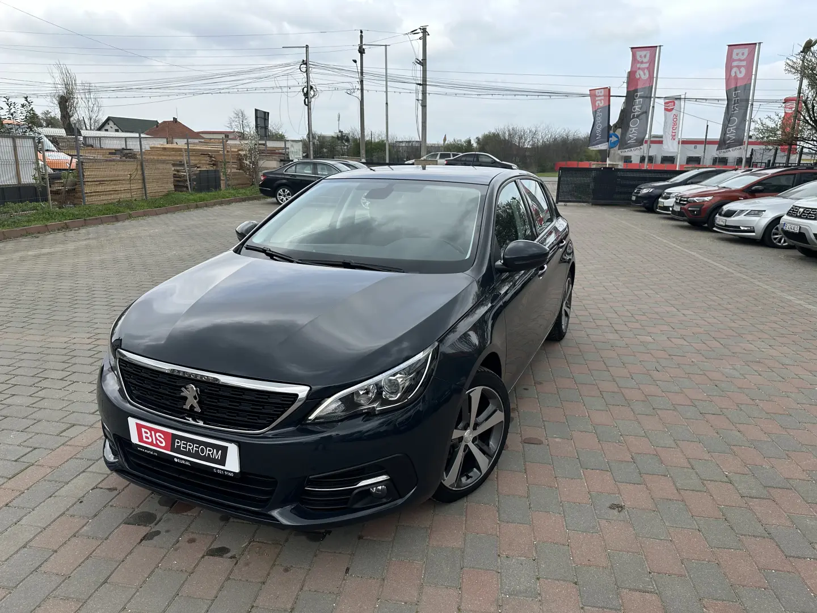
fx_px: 566
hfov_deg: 71.6
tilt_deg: -14.9
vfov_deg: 56.8
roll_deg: -1.6
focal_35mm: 24
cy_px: 306
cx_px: 408
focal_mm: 6.86
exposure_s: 1/2203
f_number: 1.78
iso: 80
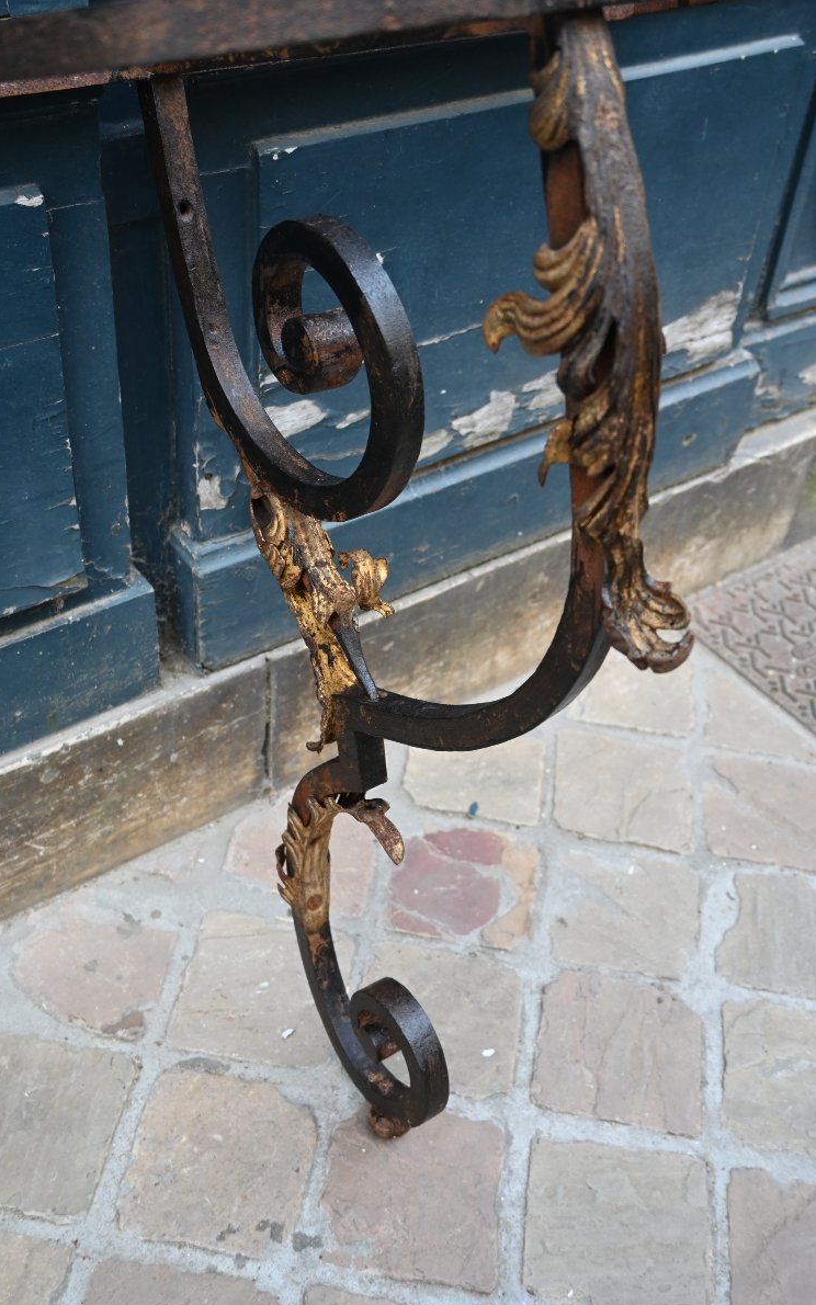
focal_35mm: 38
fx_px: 1344
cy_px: 651
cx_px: 428
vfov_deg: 51.8
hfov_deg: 33.8
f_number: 4
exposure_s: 1/250
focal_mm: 24.5
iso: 320
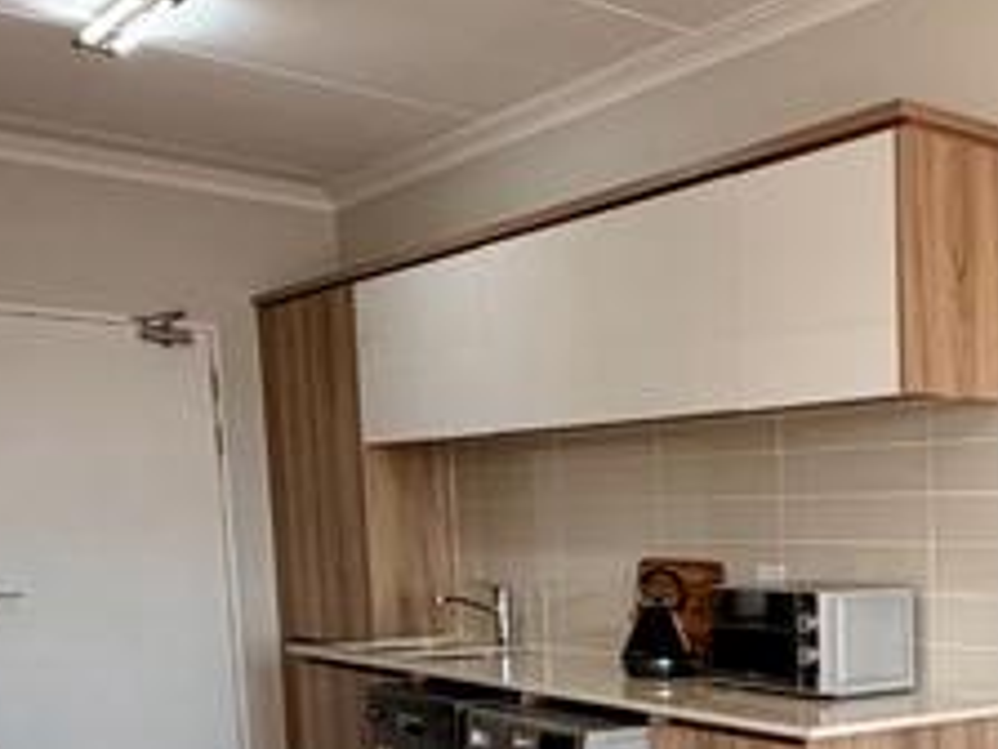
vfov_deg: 27.7
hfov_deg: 33.7
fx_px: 1442
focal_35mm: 50
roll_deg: +0.0
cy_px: 722
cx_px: 1069
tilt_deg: -6.4
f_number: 2.2
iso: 100
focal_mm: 2.22
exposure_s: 1/121
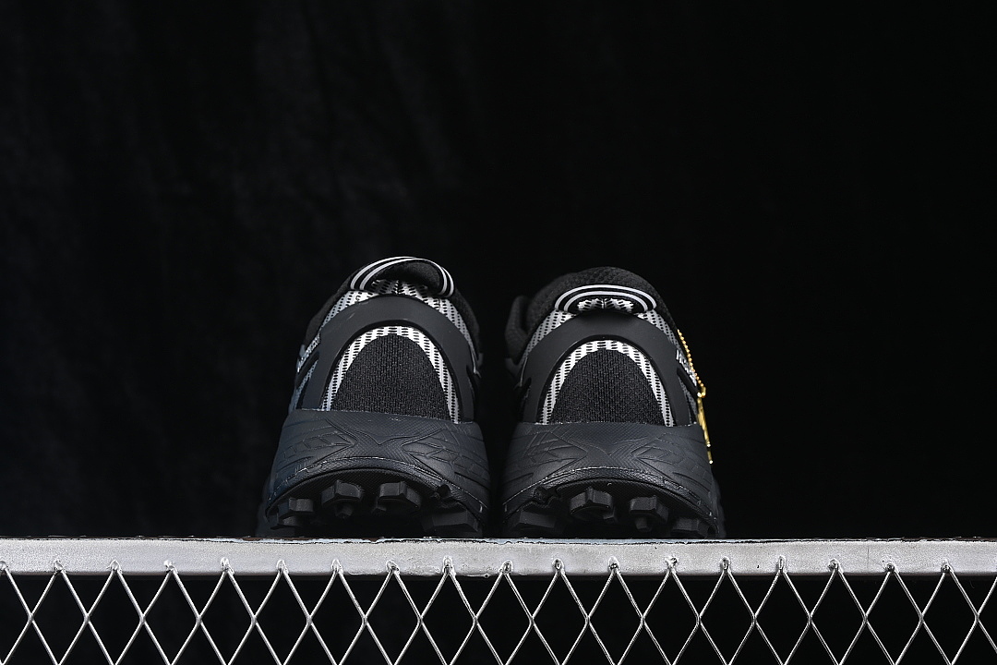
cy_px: 332
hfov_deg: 27.0
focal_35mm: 75
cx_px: 498
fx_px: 2077
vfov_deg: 18.2
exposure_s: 1/60
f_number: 6.3
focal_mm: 50
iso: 160
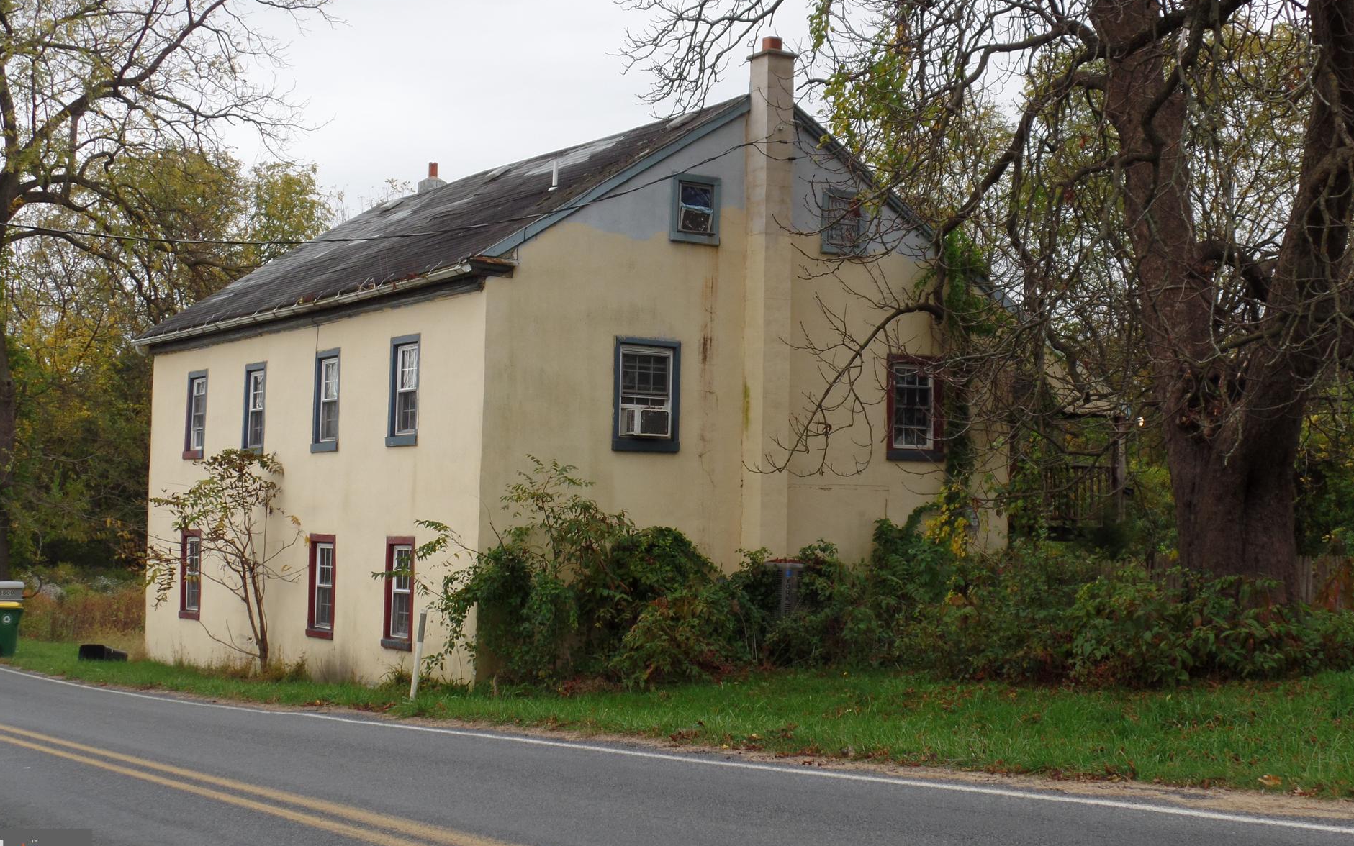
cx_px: 649
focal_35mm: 60
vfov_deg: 21.6
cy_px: 335
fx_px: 2214
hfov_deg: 34.0
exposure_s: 1/250
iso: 80
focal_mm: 9.2
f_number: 3.4
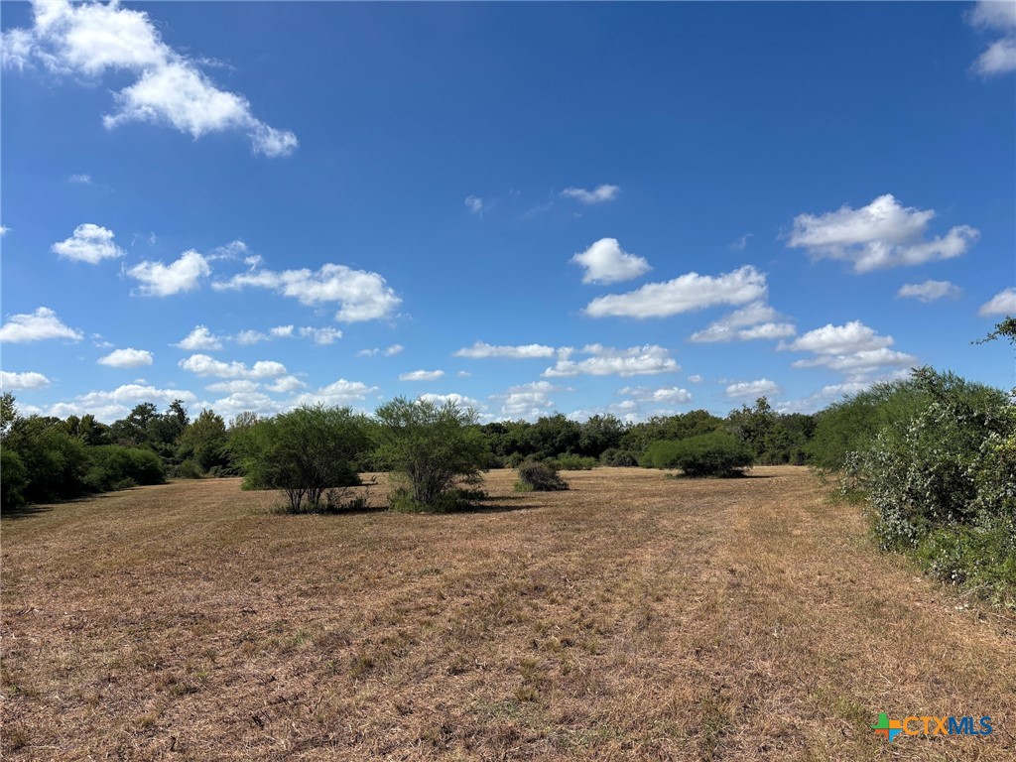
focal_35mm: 26
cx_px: 508
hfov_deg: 67.3
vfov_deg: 53.1
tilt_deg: +3.9
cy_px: 381
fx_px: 763
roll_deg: +0.9
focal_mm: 5.96
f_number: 1.6
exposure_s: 1/5076
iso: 50
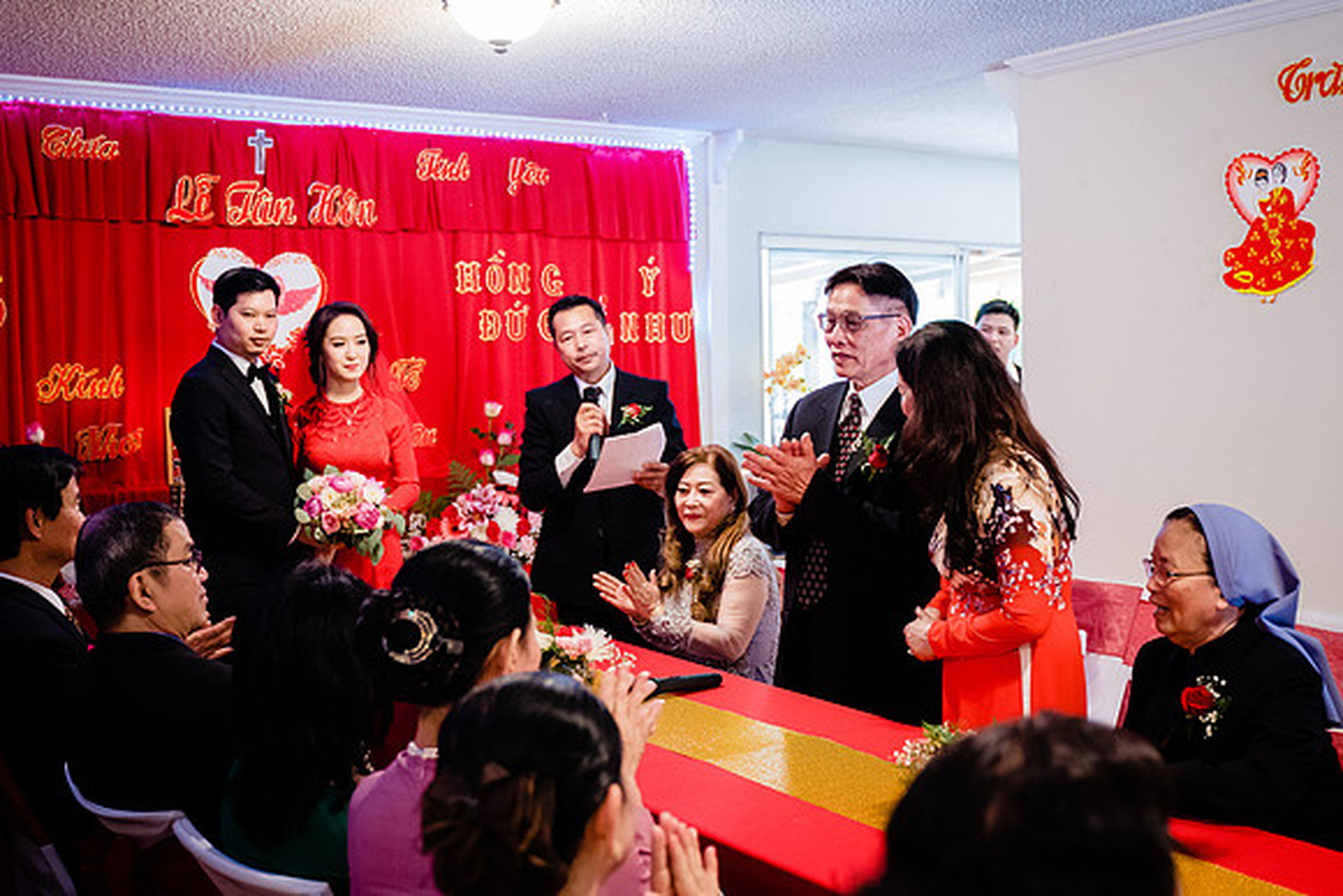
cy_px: 420
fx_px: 1519
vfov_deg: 32.9
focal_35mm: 41
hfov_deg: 47.7
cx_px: 665
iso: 3200
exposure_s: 1/160
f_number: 2.8
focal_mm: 33
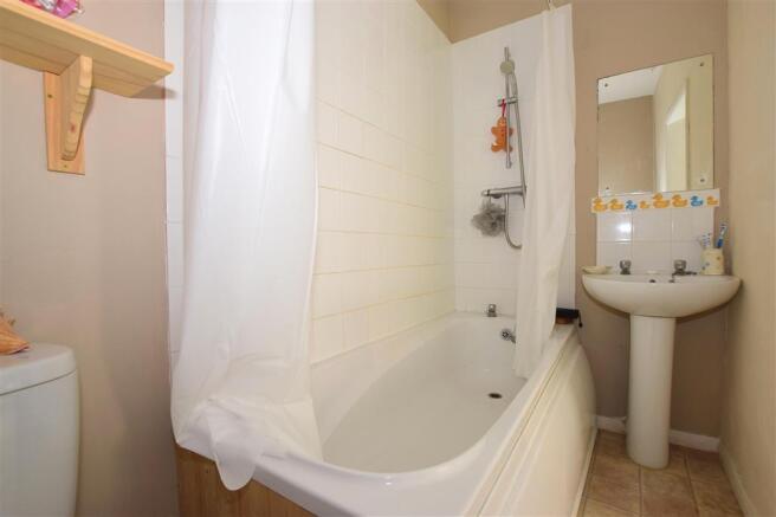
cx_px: 388
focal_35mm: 15
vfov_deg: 77.3
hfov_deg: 100.4
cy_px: 258
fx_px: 323
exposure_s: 1/4
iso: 640
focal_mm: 10
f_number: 6.3
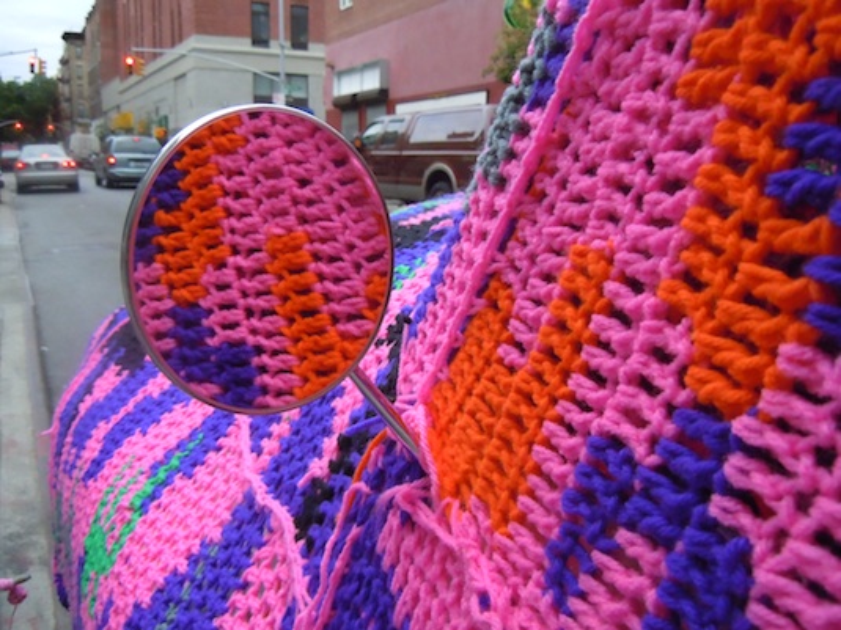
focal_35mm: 30
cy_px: 315
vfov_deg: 46.8
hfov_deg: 60.0
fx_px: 729
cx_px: 420
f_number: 3.5
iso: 800
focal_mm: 5.4
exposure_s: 1/640
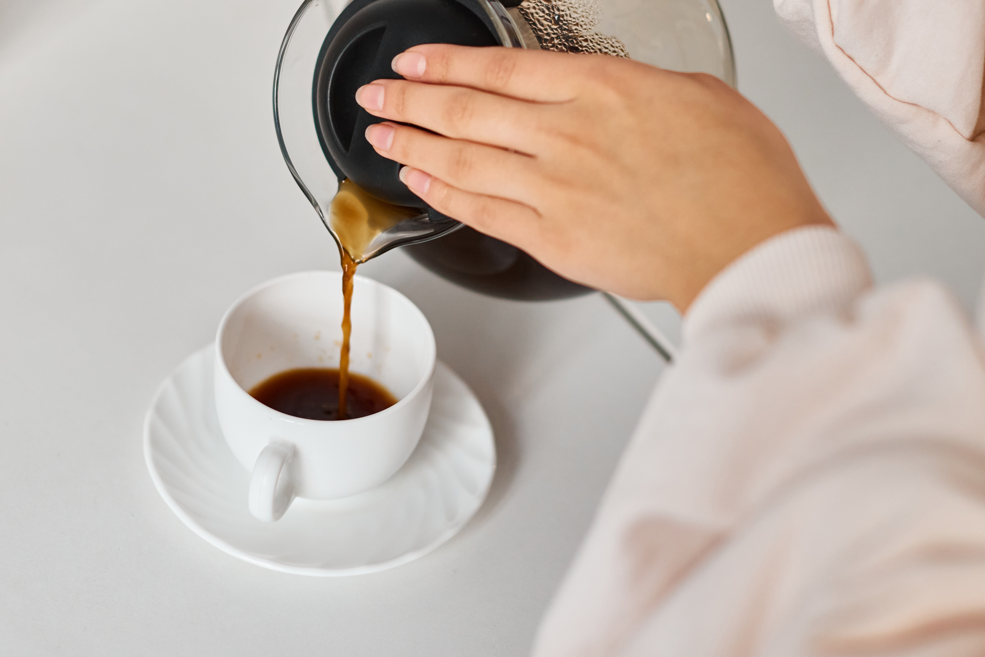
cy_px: 186
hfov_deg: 25.7
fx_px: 2162
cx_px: 500
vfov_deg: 17.2
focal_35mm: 79
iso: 400
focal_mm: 50
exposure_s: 1/200
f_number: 2.2
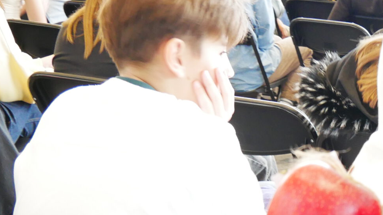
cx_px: 422
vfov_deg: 11.5
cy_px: 247
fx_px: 1046
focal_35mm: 103
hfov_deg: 19.8
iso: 800
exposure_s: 1/25
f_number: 3.9
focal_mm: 18
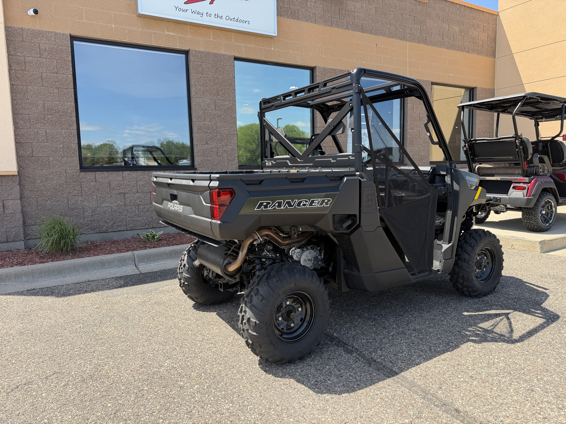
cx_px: 283
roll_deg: +1.3
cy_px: 212
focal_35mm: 24
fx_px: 392
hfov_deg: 71.6
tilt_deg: -7.3
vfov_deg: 56.8
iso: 80
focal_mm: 6.76
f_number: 1.78
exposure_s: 1/1156
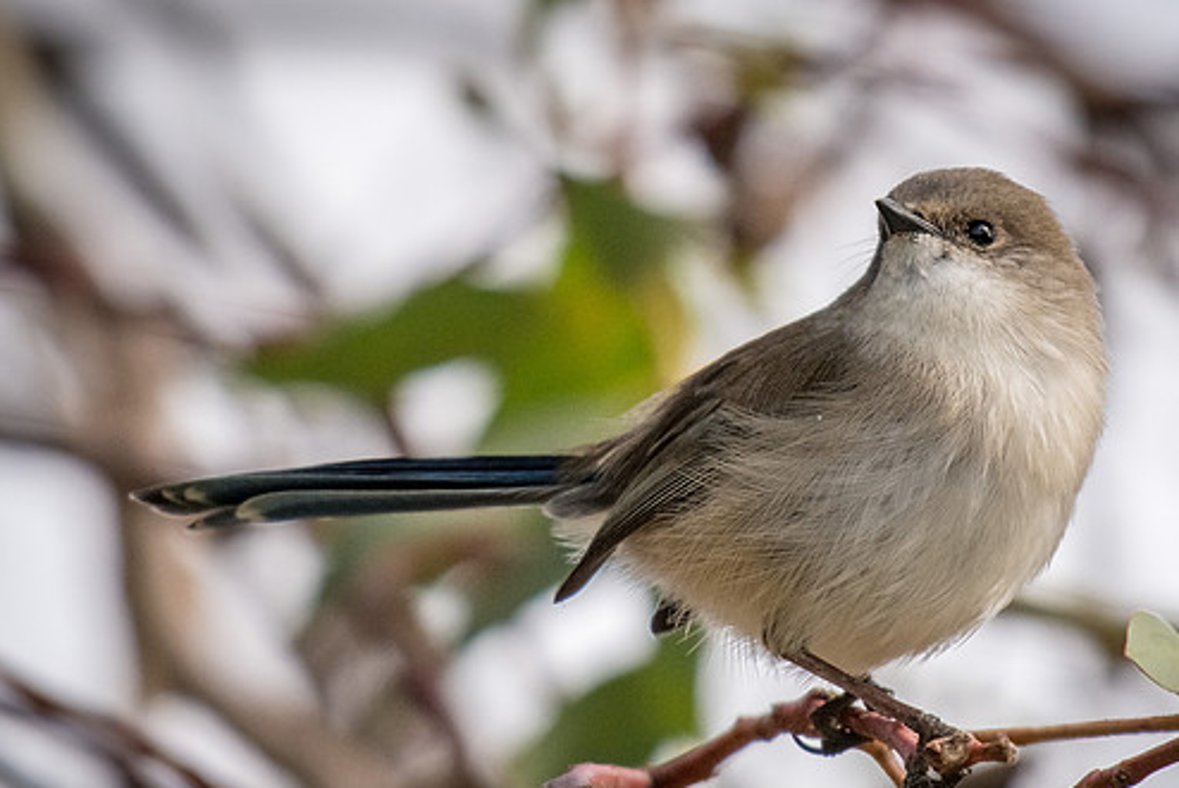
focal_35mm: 1370
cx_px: 839
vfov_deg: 1.0
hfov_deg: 1.5
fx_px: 44892
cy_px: 195
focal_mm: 500
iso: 400
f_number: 5.6
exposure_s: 1/2000
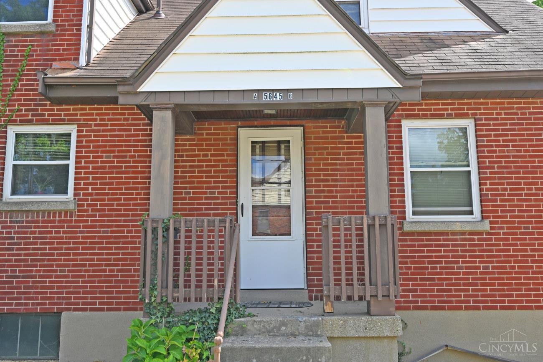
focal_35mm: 30
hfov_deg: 61.9
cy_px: 181
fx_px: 453
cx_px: 272
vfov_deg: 43.6
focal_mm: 30
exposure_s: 1/250
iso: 110
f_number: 5.6
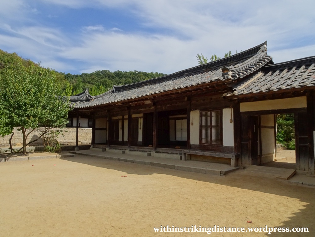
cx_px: 158
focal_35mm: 24
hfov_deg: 71.6
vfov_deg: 56.8
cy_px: 118
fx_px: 218
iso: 80
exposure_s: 1/400
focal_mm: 4.1
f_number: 5
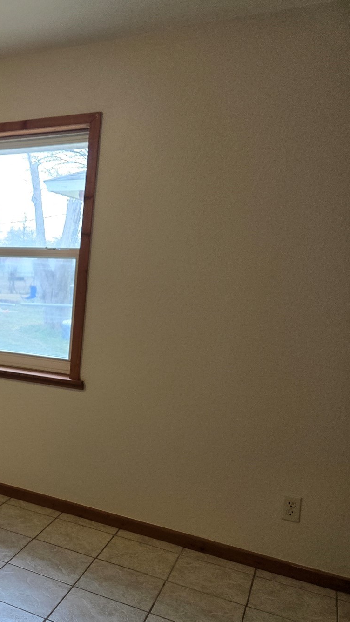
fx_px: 594
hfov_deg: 28.0
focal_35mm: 36
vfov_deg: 55.3
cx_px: -87
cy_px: 327
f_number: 1.8
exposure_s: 1/180
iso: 125
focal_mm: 5.4
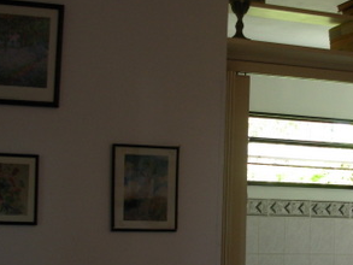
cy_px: 187
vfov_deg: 17.7
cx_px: 283
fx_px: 847
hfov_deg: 23.2
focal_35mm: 83
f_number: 2.9
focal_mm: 6.3
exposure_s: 1/32
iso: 50
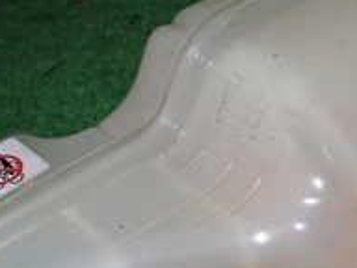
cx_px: 238
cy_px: 205
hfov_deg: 19.6
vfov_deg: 14.7
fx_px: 1031
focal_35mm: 100
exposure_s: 1/30
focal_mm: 5.79
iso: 200
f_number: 7.1
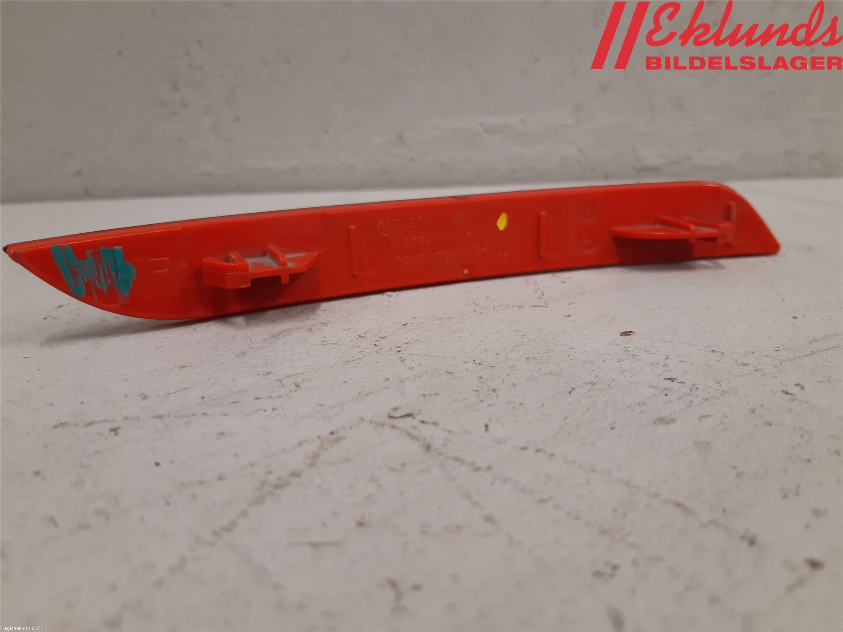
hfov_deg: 67.3
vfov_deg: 53.1
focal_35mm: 26
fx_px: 633
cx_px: 422
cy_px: 316
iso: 100
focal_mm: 3.93
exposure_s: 1/50
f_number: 1.7
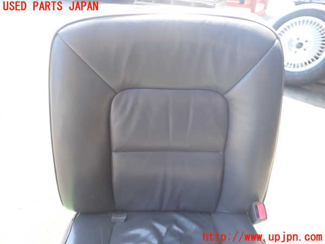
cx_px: 162
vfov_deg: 54.9
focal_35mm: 25
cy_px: 122
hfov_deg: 69.4
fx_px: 235
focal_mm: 4.5
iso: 100
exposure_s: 1/125
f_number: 2
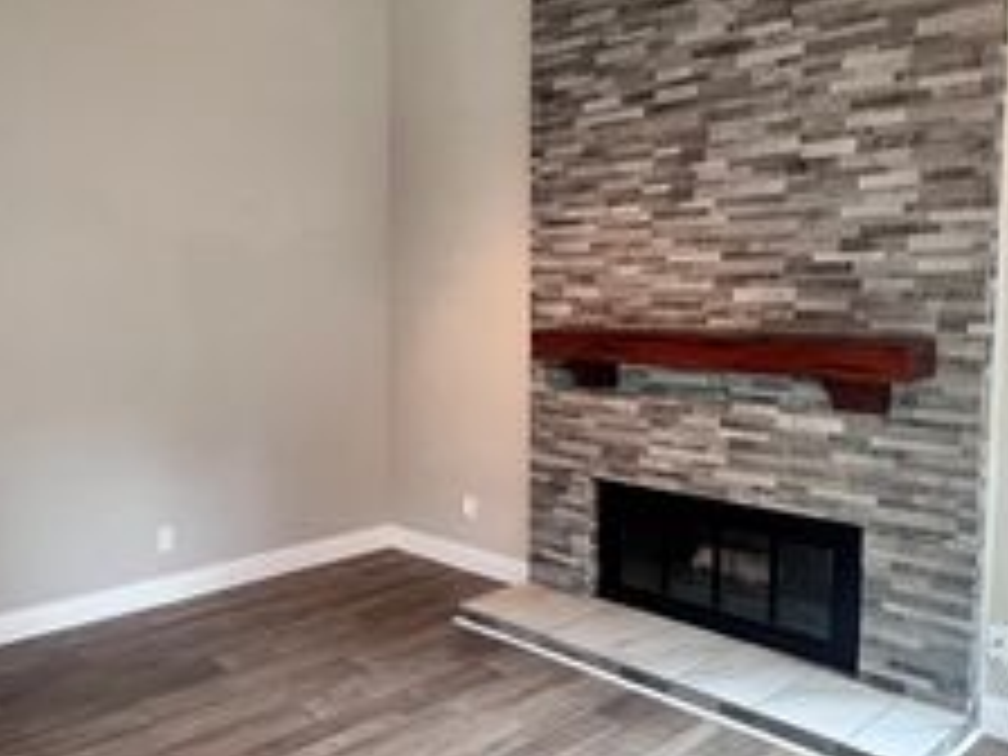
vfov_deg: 48.2
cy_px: 385
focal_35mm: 29
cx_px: 310
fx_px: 844
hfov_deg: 59.7
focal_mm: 1.57
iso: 200
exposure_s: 1/60
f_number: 1.8
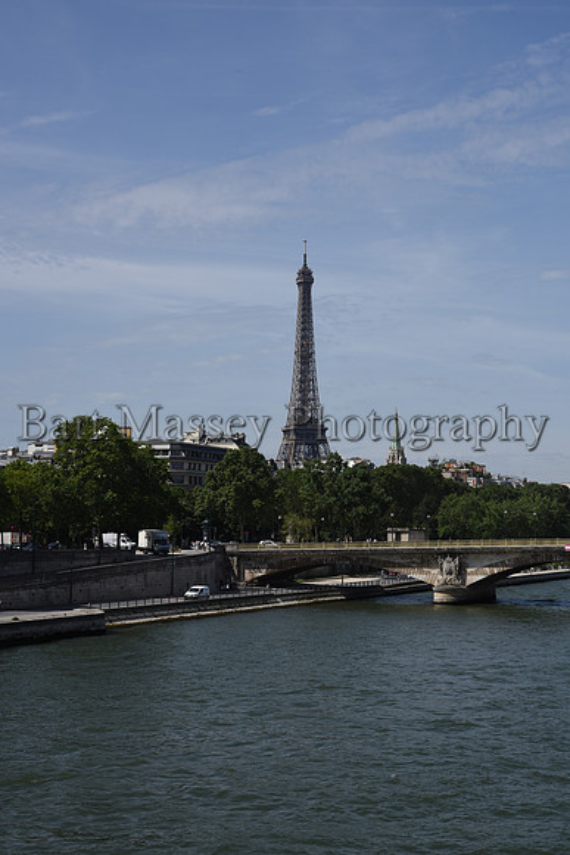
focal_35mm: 60
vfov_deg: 33.4
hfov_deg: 22.6
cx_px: 285
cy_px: 428
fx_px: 1424
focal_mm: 60
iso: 140
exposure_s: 1/200
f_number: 16
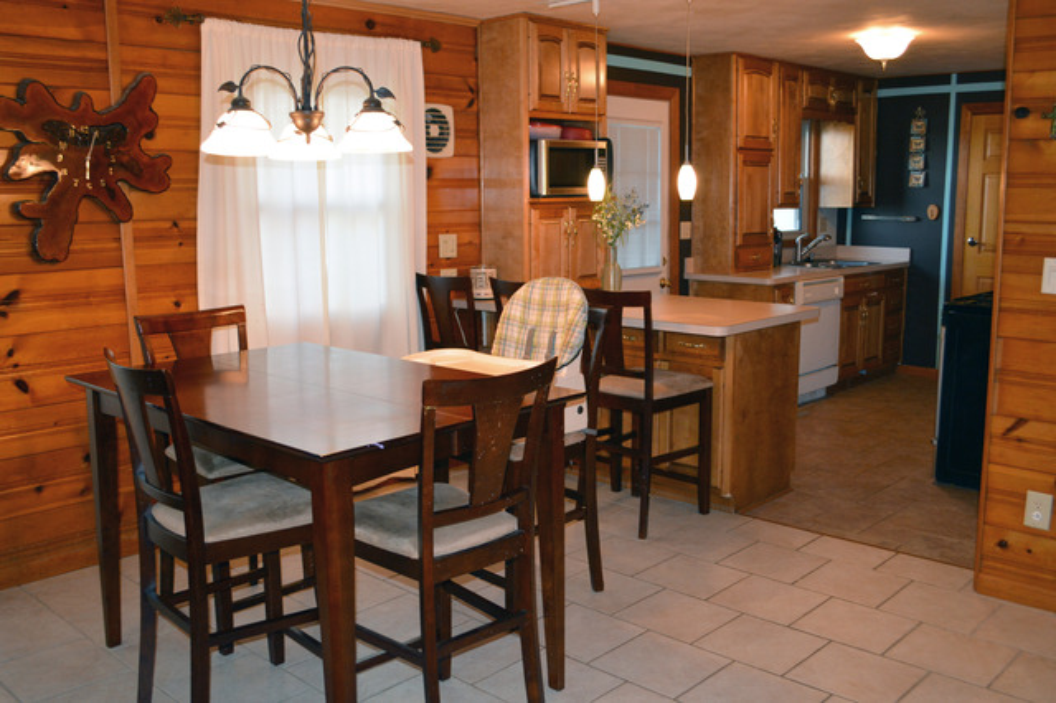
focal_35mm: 33
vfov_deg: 39.9
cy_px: 352
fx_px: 967
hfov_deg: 57.2
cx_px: 528
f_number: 4
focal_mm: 22
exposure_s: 1/60
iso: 720
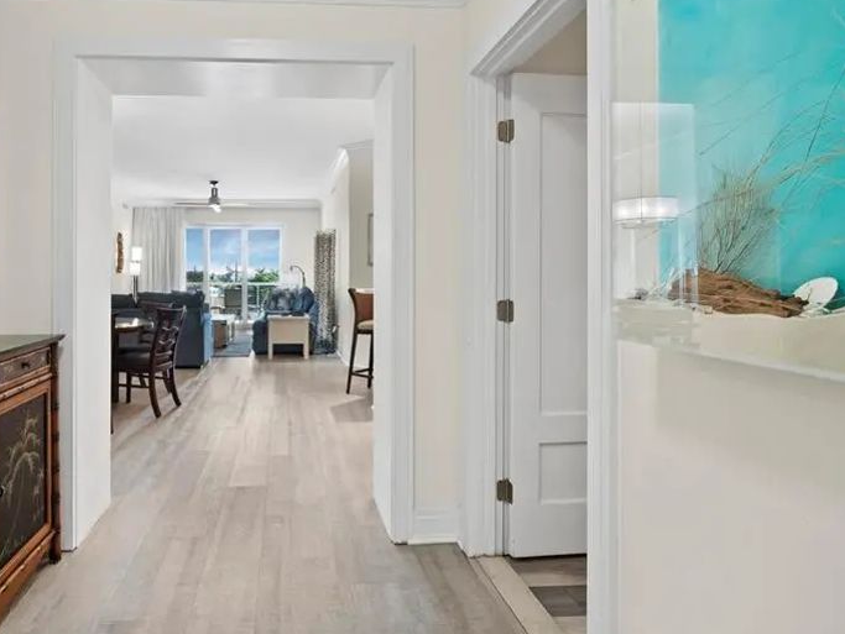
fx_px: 513
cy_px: 289
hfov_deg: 77.2
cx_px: 306
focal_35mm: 21
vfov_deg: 63.4
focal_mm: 7
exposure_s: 1/2
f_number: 9
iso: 400
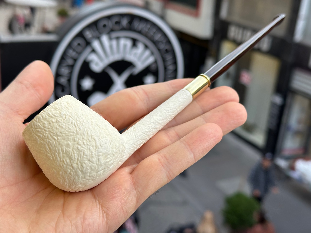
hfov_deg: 39.7
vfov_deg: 30.3
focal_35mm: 48
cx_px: 156
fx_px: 431
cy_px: 116
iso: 64
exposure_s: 1/261
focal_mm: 6.86
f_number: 1.78
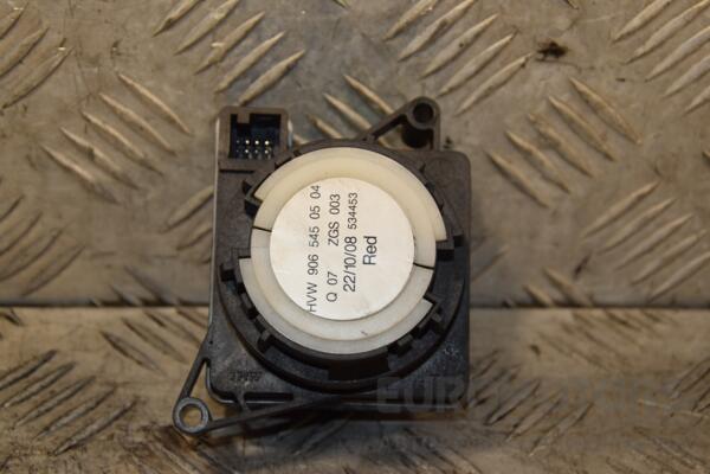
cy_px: 237
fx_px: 1834
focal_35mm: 93
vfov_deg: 14.7
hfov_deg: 21.9
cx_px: 355
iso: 800
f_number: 8
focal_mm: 62
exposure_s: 1/200
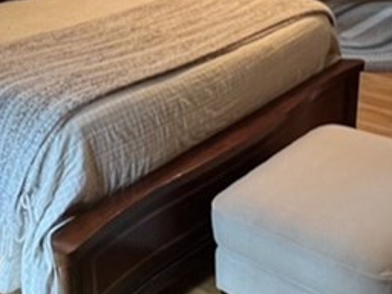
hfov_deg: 36.8
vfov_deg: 26.6
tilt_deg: -14.9
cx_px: 178
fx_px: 589
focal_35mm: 52
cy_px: 5
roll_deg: +0.5
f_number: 1.8
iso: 800
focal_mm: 1.57
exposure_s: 1/60
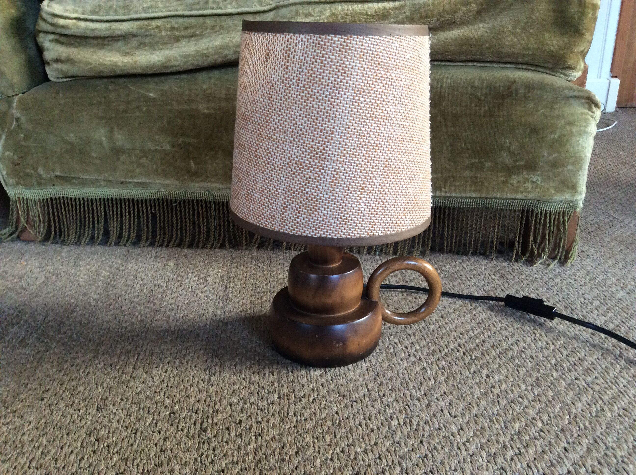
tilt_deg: -20.8
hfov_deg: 56.9
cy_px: 238
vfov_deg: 44.1
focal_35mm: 32
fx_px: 587
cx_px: 318
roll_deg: +1.4
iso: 200
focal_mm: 3.3
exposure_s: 1/25
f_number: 2.4
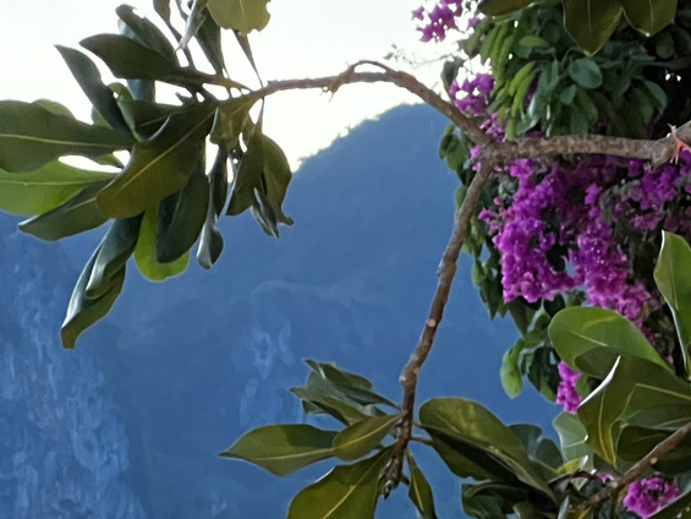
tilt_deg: +4.1
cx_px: 865
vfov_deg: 6.8
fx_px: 4353
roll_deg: -0.4
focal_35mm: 218
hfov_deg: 9.0
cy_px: 432
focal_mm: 9
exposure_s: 1/25
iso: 2500
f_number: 2.8
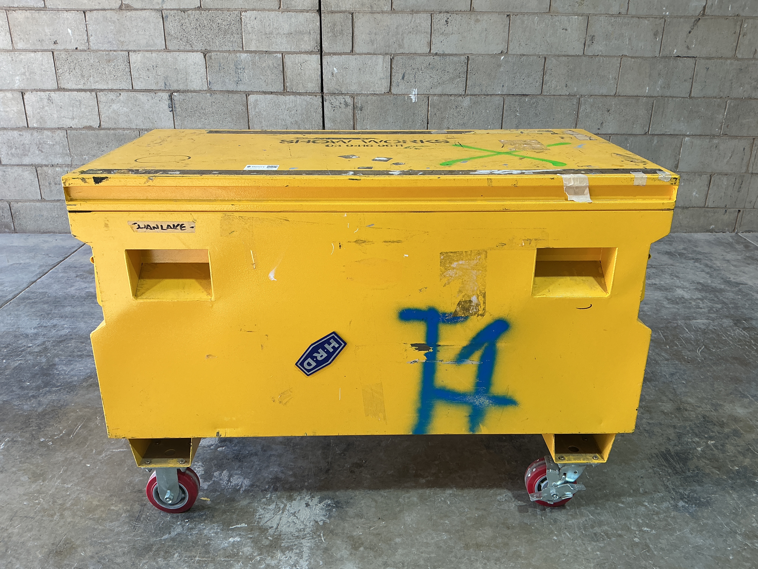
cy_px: 284
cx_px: 379
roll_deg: -1.2
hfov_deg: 61.7
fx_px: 635
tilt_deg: -22.0
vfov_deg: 48.2
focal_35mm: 29
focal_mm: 3
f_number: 1.8
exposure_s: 1/100
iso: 25
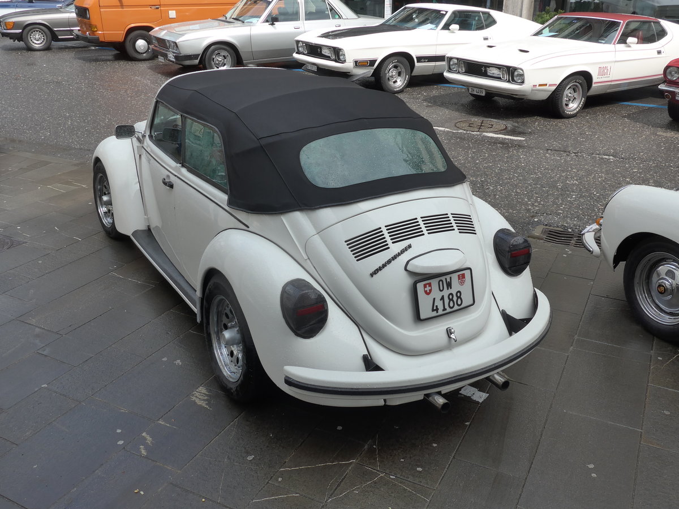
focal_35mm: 34
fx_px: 667
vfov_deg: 41.8
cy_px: 254
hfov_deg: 54.0
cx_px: 340
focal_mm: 7
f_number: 3.5
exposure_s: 1/800
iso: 160
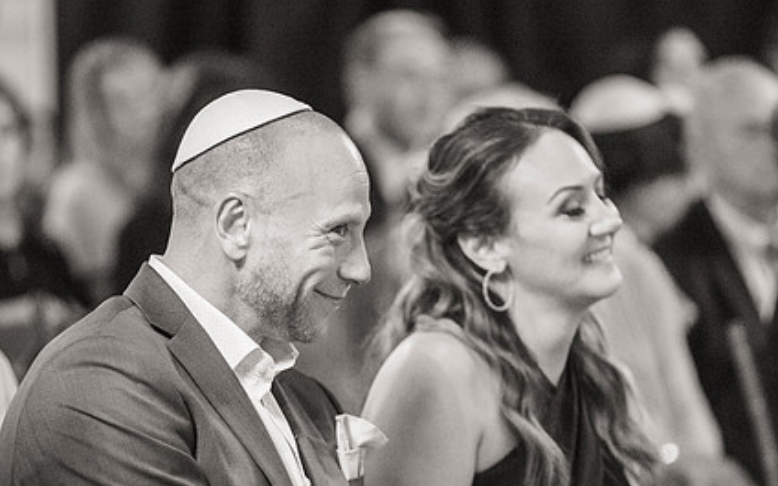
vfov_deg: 5.1
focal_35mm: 258
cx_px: 440
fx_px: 5470
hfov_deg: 8.1
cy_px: 324
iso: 10000
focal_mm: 185
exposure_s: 1/100
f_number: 3.2
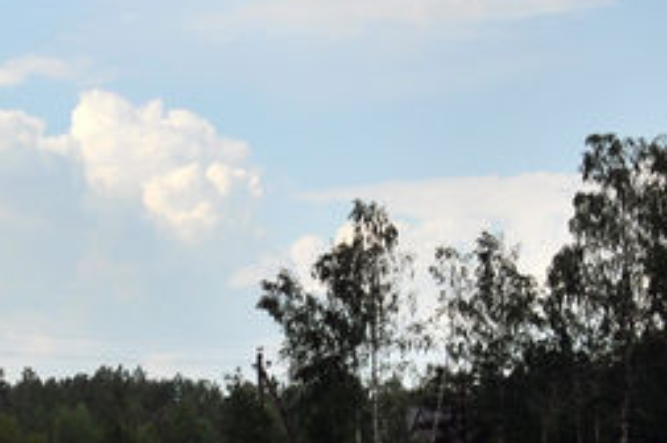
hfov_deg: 15.1
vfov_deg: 10.1
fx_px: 2368
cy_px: 774
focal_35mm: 128
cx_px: -277
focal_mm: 24
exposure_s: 1/1000
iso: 200
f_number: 6.3
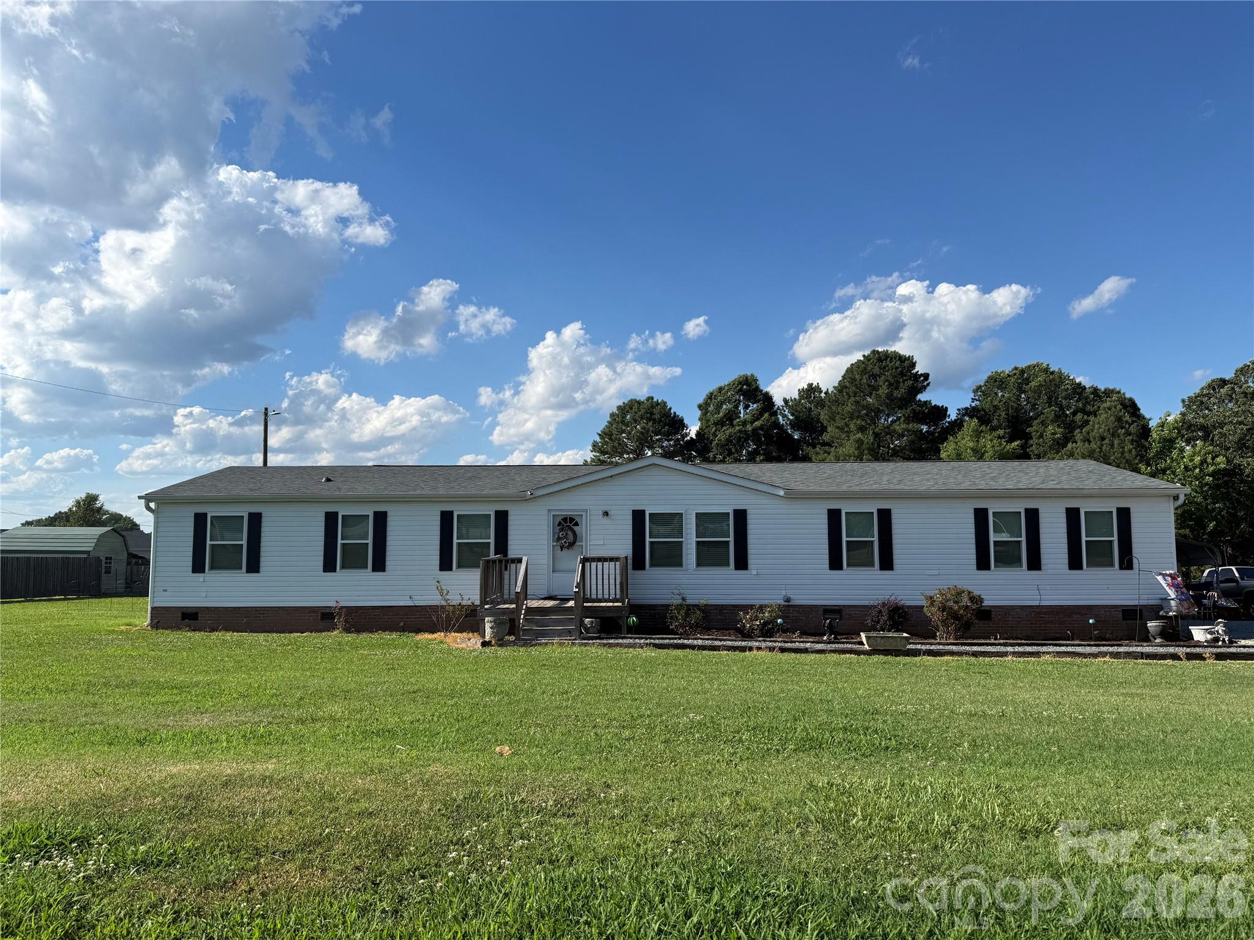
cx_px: 627
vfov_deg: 56.8
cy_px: 470
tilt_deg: +5.5
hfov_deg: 71.6
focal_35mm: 24
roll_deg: -0.4
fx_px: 869
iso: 80
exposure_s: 1/5319
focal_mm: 6.76
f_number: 1.78
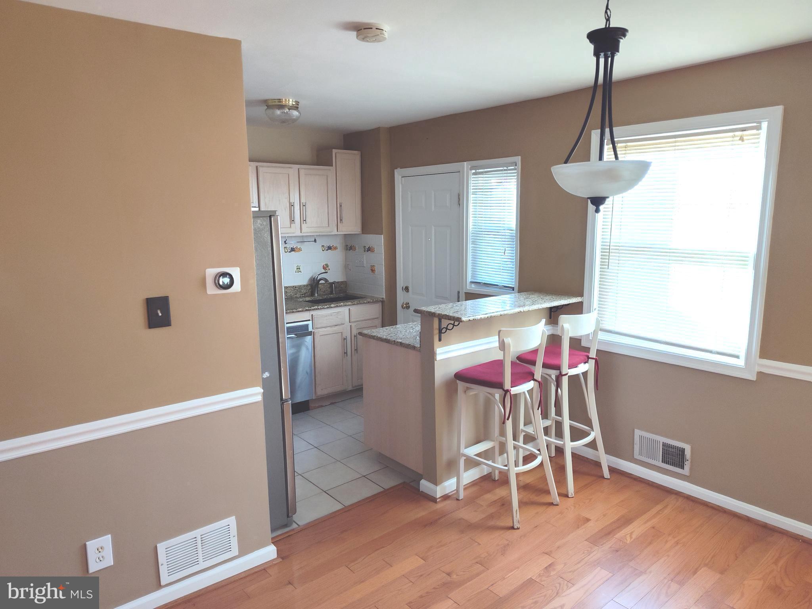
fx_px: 540
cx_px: 406
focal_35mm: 23
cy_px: 304
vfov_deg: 58.9
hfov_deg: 73.9
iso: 622
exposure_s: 1/120
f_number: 1.8
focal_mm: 5.56
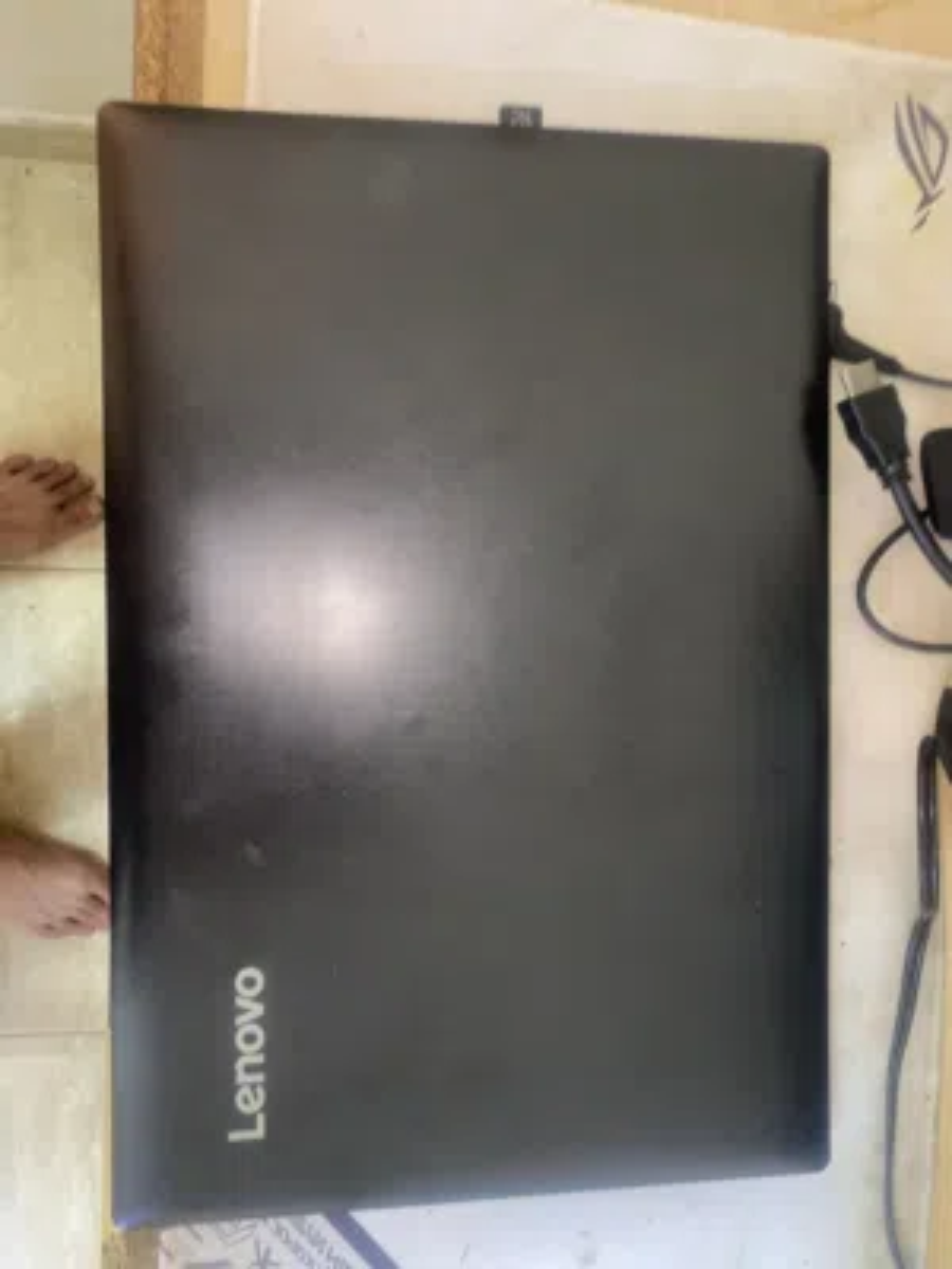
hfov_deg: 53.1
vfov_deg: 67.3
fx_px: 953
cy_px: 634
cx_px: 476
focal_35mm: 26
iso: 64
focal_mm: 4.25
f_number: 1.8
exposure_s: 1/4
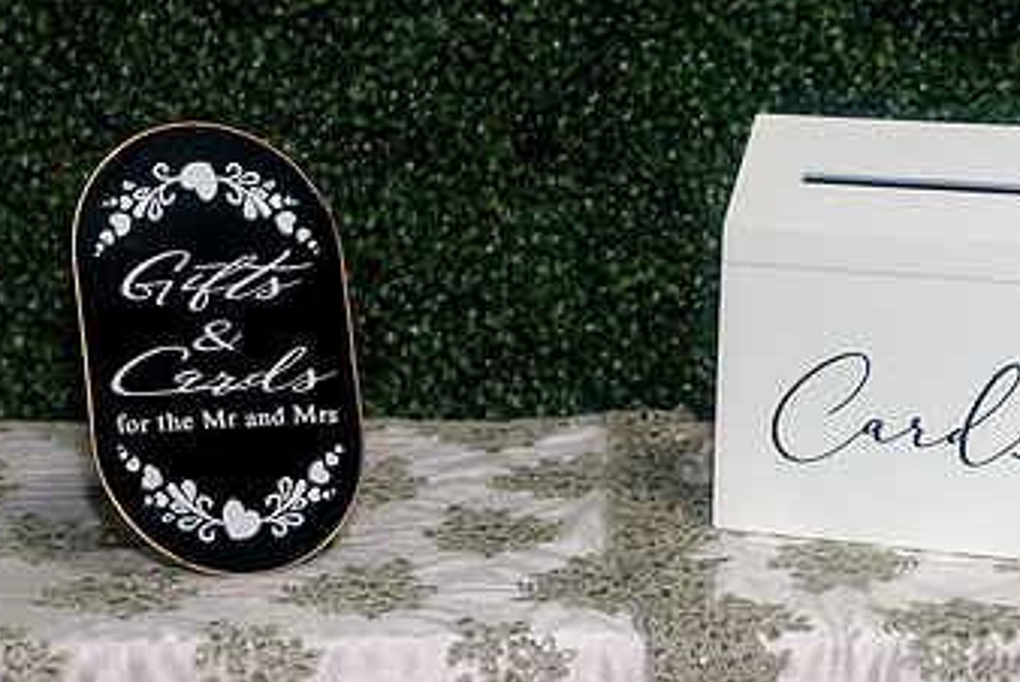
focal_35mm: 108
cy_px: 505
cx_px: 540
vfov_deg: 12.7
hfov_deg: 18.9
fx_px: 3063
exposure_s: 1/250
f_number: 4
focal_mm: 63
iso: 1600
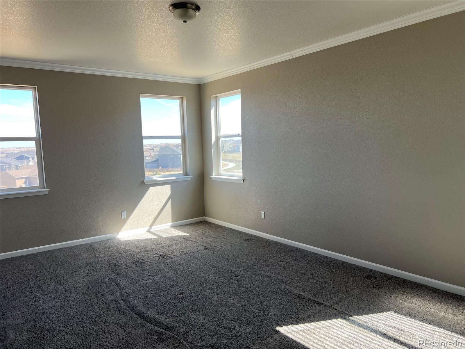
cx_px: 232
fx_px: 349
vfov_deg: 53.1
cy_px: 174
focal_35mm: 26
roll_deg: +1.1
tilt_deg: -5.6
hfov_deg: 67.3
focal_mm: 5.7
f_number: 1.5
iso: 50
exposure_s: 1/212
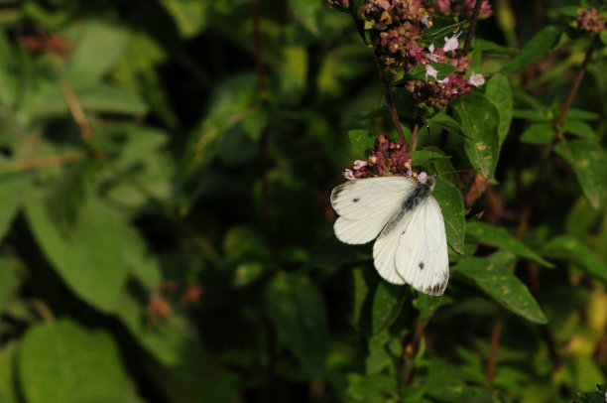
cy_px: 202
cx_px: 304
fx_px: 2273
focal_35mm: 135
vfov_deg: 10.1
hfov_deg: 15.2
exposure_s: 1/250
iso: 200
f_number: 11
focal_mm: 90
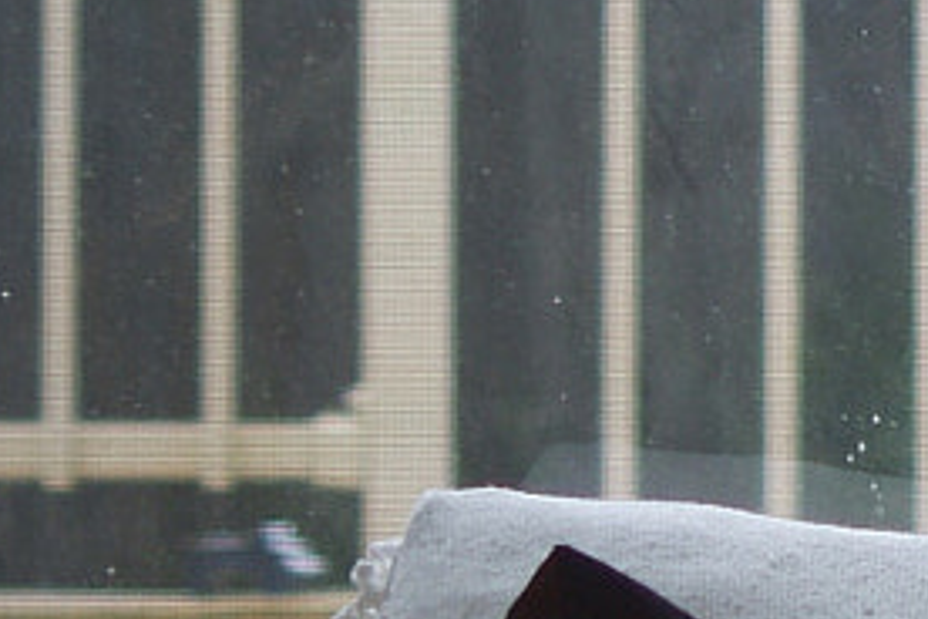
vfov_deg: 2.1
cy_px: 340
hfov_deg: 3.1
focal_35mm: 651
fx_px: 16777
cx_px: 2347
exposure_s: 1/45
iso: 100
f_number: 4.5
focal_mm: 75
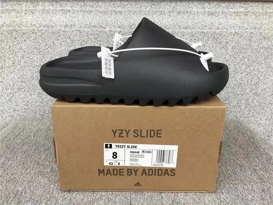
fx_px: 244
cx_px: 136
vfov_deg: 45.4
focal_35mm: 31
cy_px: 102
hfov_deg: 58.4
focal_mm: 3.3
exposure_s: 1/112
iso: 25
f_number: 2.4
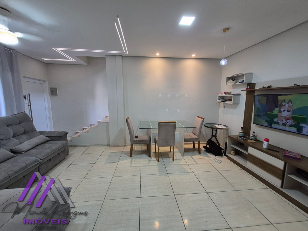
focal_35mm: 13
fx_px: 116
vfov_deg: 89.9
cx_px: 154
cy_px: 116
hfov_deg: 106.2
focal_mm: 1.74
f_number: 2.2
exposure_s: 1/60
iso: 250
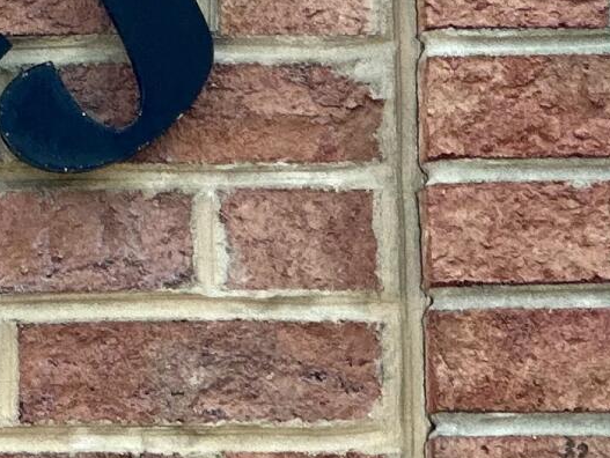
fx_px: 7724
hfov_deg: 4.5
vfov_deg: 3.4
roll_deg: +1.3
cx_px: -196
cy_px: 179
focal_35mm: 438
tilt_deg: +10.6
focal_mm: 9
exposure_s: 1/124
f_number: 2.8
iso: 25
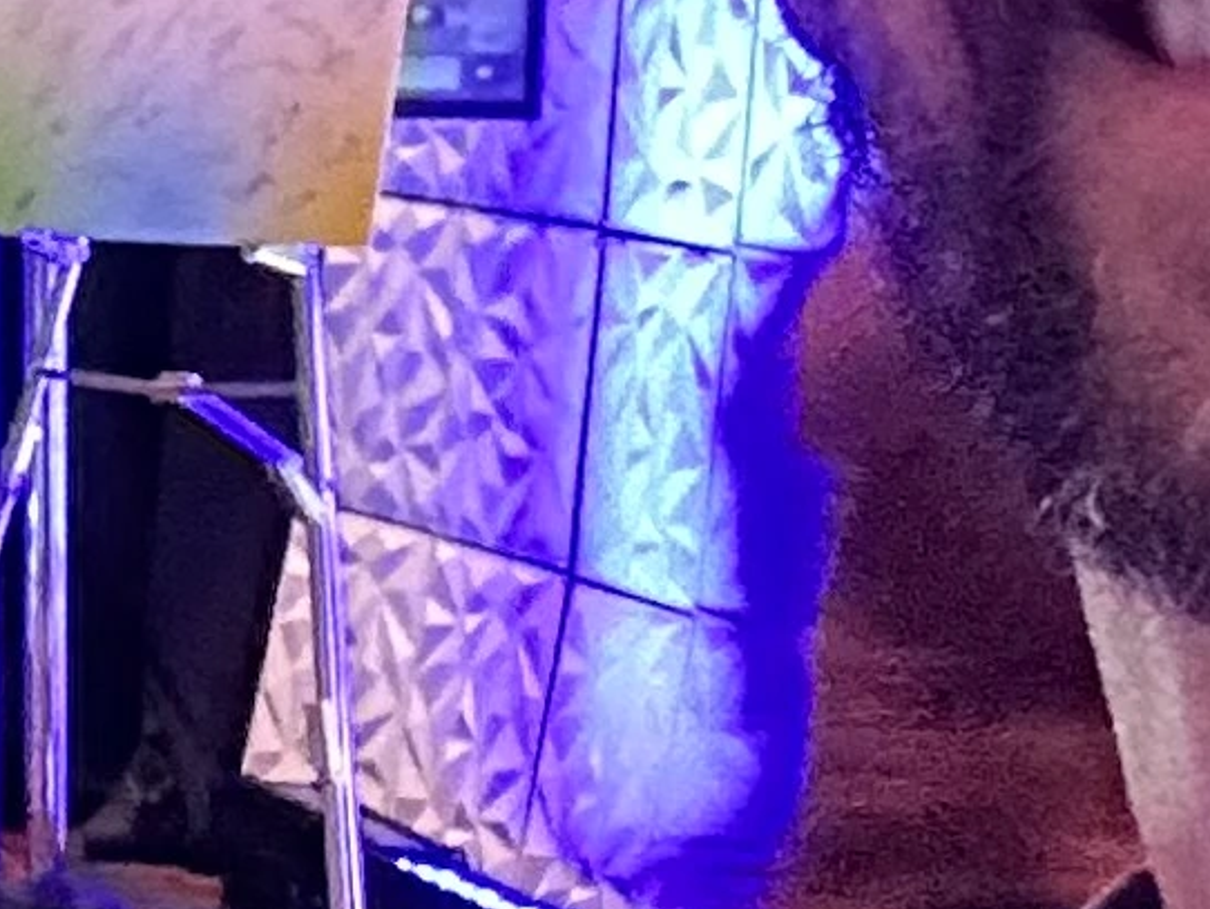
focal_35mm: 171
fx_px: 5980
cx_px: -609
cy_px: 925
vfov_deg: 8.6
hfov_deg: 11.1
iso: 640
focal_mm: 2.69
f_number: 1.9
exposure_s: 1/30
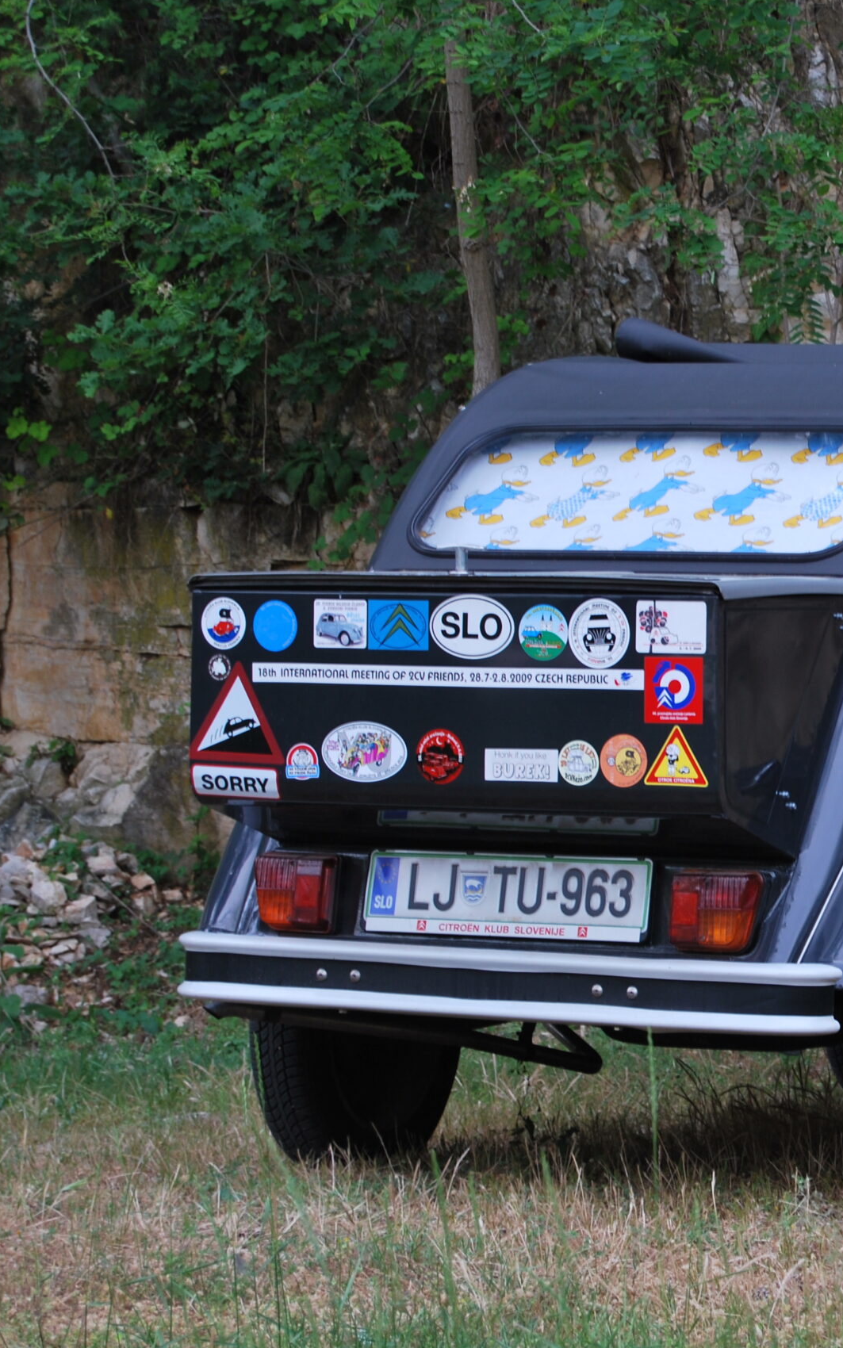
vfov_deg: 16.5
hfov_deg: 10.2
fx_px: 4658
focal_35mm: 127
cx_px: 931
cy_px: 676
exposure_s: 1/40
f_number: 5.6
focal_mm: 55
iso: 100
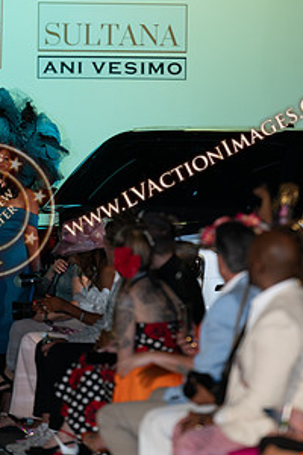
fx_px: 3787
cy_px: 176
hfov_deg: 4.6
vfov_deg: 6.9
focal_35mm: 300
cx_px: 135
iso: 400
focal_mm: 200
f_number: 2.8
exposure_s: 1/200
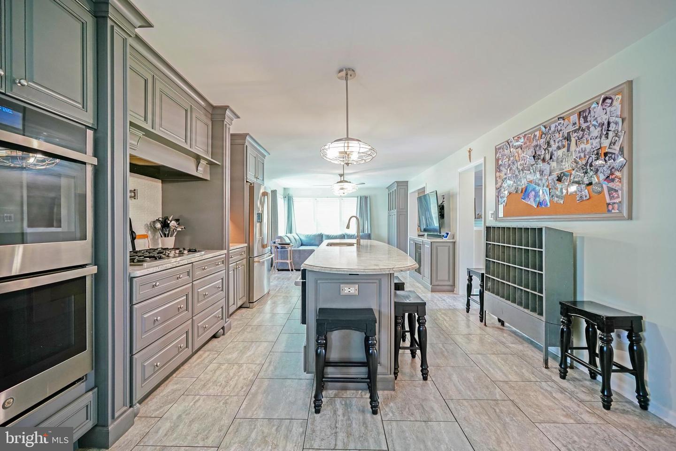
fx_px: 282
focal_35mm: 15
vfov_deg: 77.3
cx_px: 338
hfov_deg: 100.4
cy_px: 226
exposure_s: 1/30
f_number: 2.8
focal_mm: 10
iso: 640
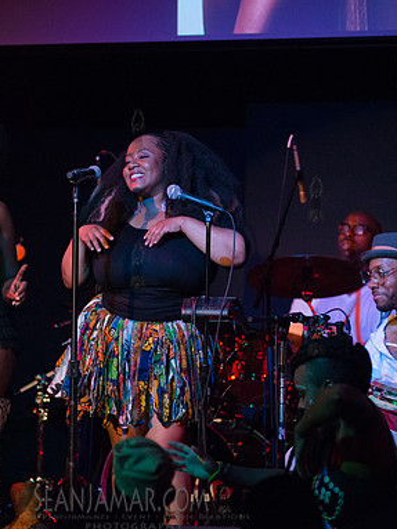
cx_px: 137
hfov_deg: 7.0
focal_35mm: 211
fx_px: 3228
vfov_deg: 9.4
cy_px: 264
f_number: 2.8
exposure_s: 1/320
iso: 4000
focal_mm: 145
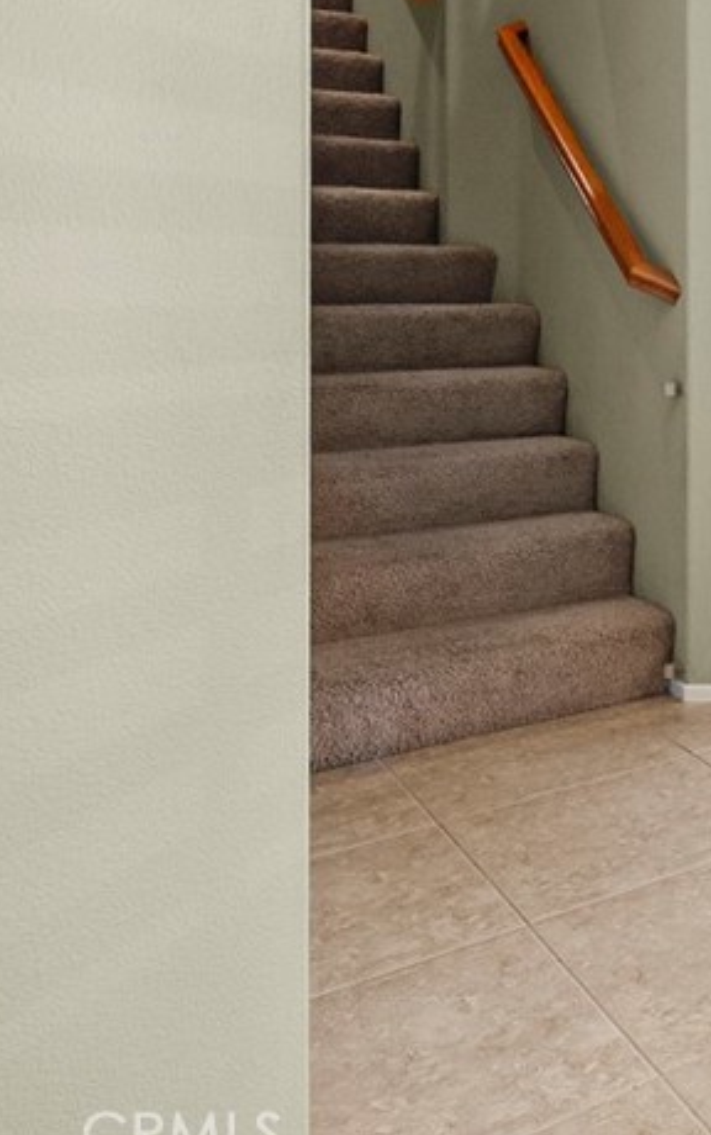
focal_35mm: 34
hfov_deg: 26.3
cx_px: 1086
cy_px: 327
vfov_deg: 54.8
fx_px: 1053
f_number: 5
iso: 800
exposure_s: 1/13
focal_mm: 10
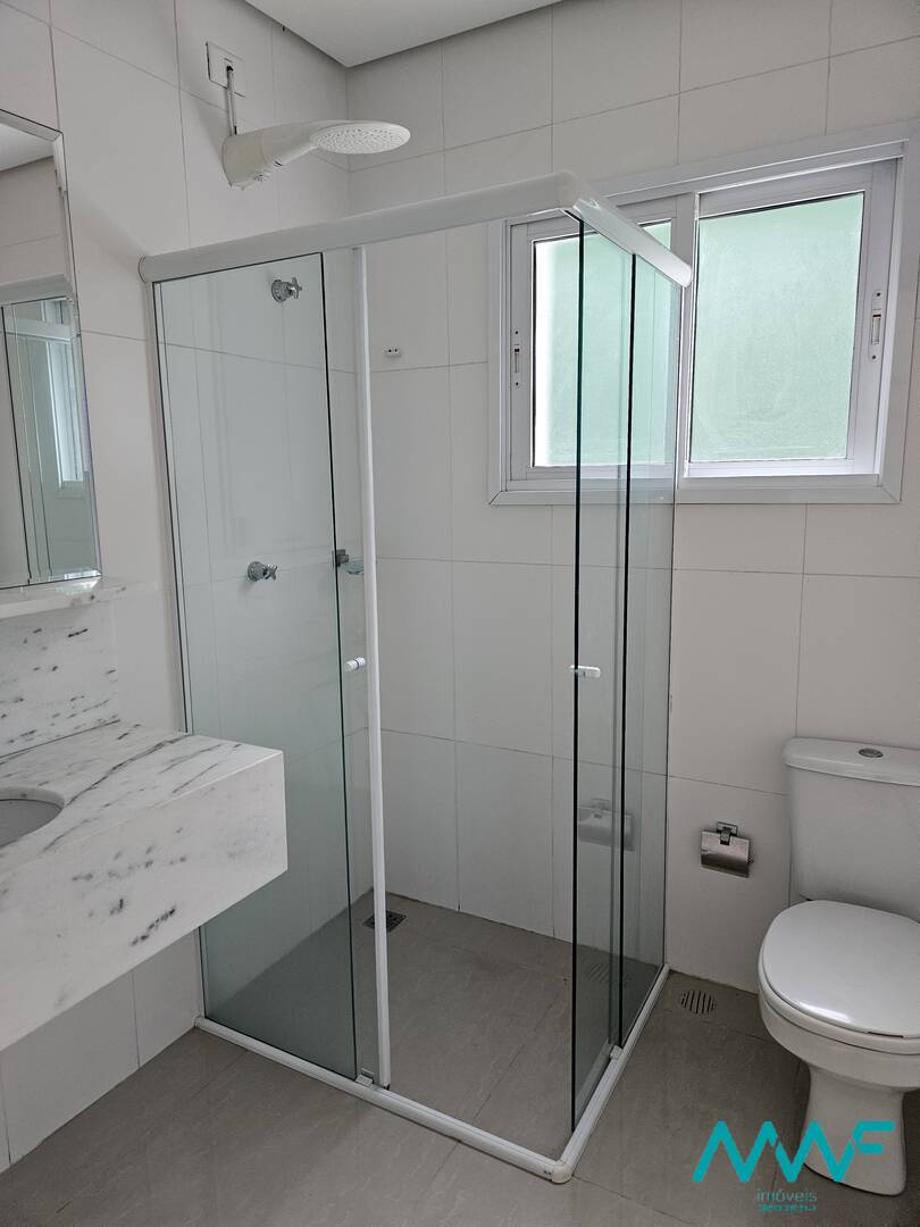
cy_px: 614
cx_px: 460
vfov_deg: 73.9
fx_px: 815
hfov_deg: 58.9
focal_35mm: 23
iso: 400
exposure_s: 1/240
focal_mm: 5.4
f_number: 1.8
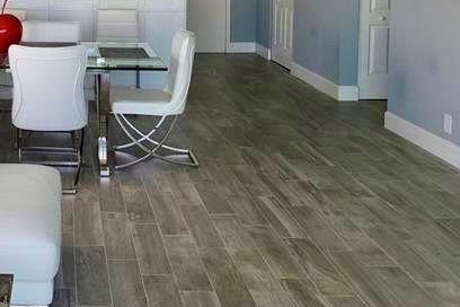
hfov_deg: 34.9
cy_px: 7
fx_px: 677
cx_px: 27
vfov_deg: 24.5
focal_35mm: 53
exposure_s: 1/100
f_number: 2.4
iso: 64
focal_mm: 4.3
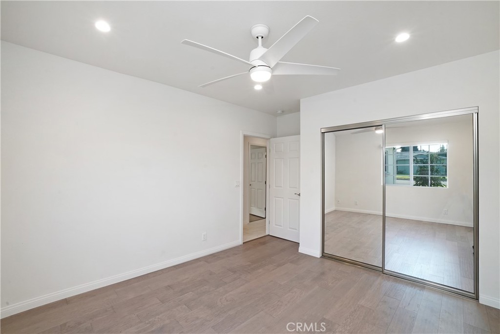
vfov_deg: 77.3
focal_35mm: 15
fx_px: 208
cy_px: 167
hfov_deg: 100.4
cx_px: 250
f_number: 18
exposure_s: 1/2
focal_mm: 10
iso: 250
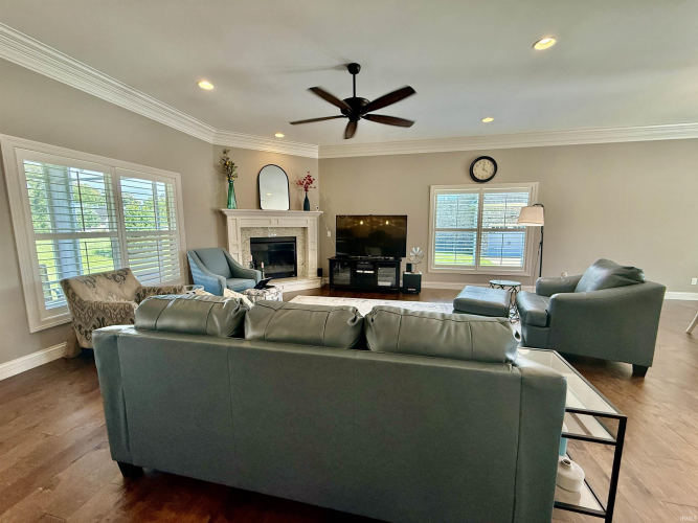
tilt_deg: -7.8
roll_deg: -0.4
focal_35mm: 14
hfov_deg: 102.1
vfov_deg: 85.7
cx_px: 349
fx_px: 282
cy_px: 262
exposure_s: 1/120
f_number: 2.2
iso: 250
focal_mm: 2.22
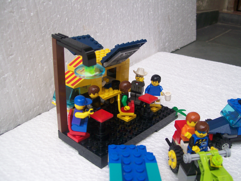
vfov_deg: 39.7
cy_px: 90
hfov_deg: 51.4
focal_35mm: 36
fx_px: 251
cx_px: 120
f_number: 2.7
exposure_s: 1/328
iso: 80
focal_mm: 6
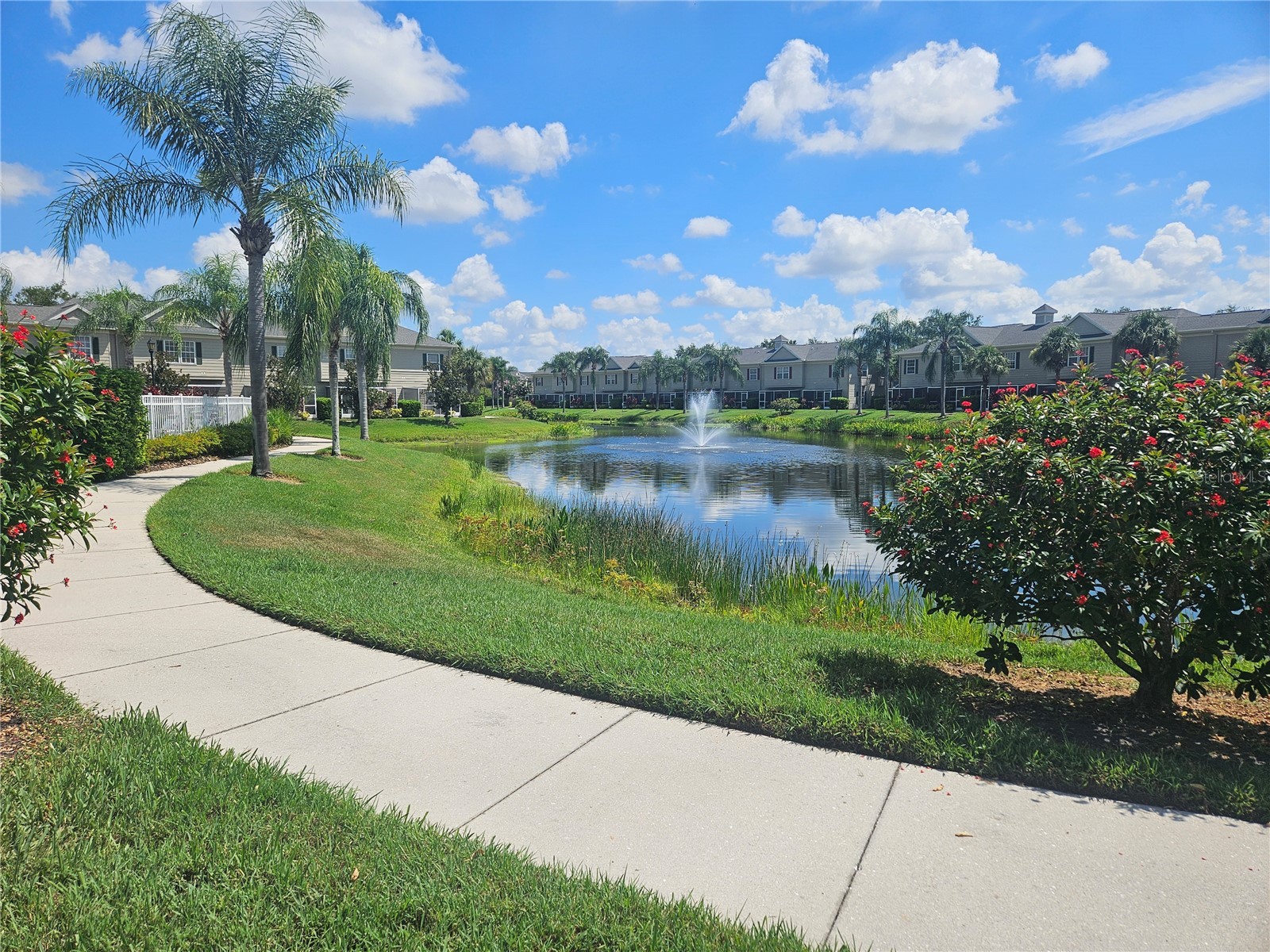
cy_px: 476
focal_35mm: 23
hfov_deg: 73.9
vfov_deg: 58.9
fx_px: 844
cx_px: 635
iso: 25
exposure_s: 1/3282
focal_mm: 5.4
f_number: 1.8
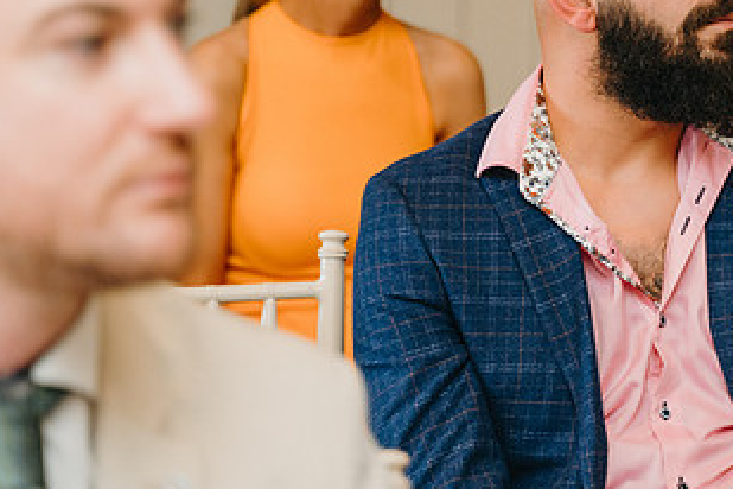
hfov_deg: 14.4
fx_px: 2871
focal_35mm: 141
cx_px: 614
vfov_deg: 9.7
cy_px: 125
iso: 1600
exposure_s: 1/200
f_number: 2.8
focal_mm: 75
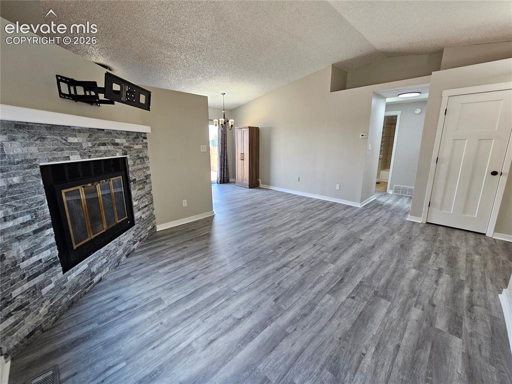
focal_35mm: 13
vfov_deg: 89.9
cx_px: 256
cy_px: 192
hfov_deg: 106.2
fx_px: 192
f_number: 2.2
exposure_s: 1/60
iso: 125
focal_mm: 2.2
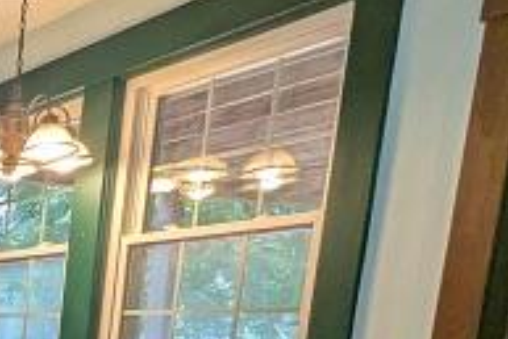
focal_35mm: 56
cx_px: -345
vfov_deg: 21.4
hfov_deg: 23.6
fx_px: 791
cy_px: 464
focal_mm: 2.35
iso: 123
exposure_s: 1/120
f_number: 2.2
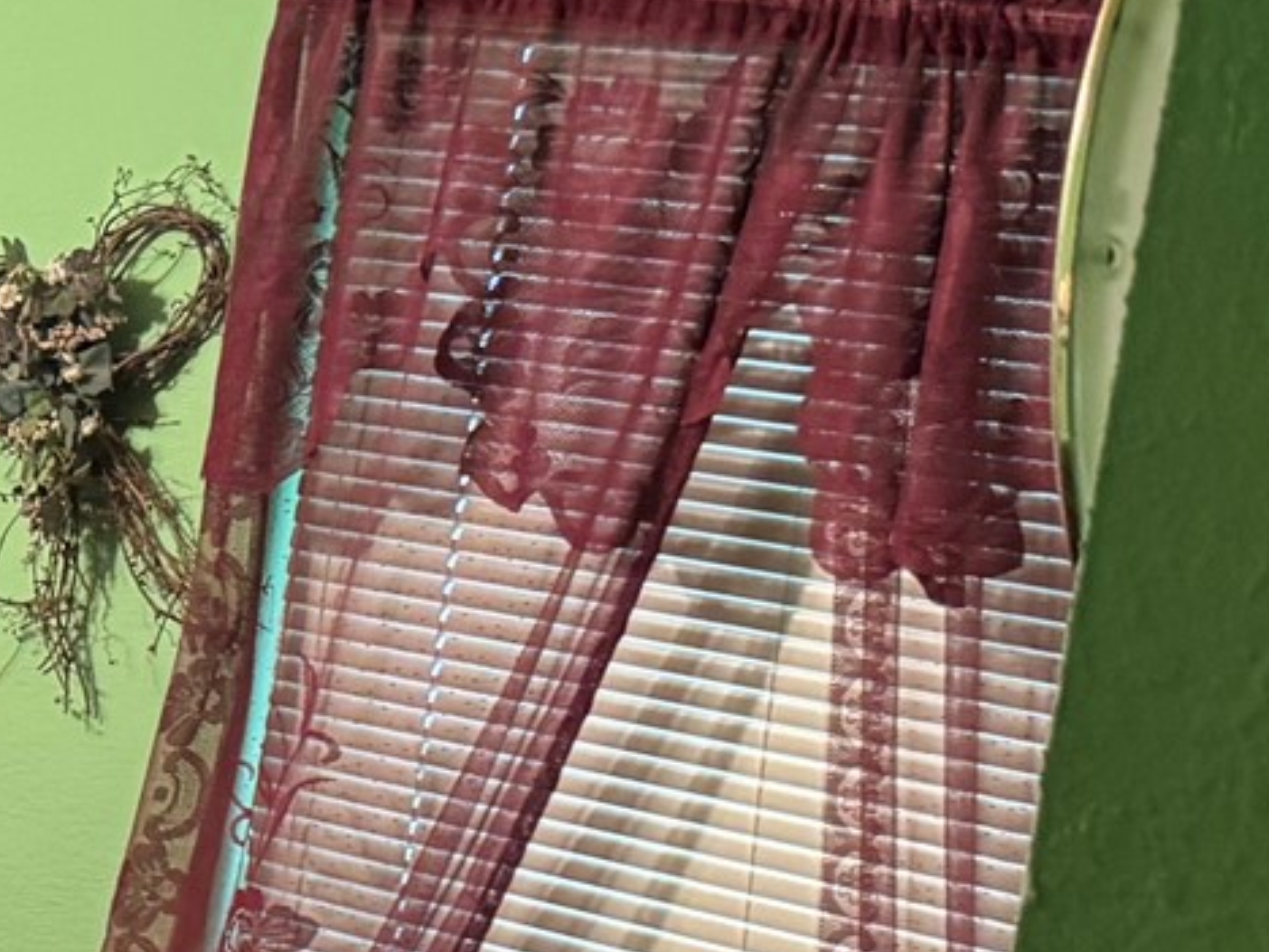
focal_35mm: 105
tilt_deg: -12.8
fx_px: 3849
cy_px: 806
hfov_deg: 16.6
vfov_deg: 14.0
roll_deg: -3.5
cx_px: -773
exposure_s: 1/60
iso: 400
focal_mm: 6.76
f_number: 1.78
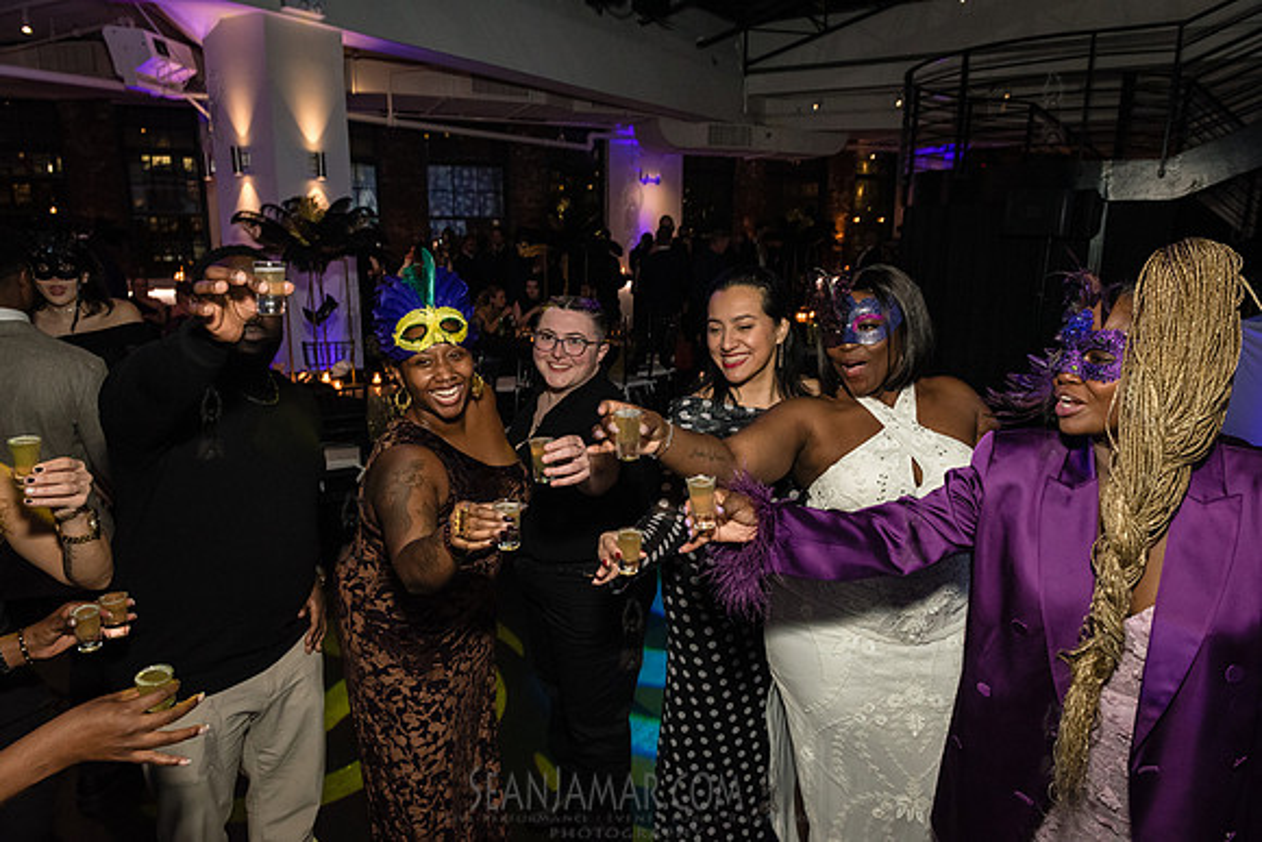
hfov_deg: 73.7
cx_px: 631
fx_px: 841
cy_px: 421
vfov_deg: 53.2
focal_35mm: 24
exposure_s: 1/160
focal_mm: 24
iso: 5000
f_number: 4.5
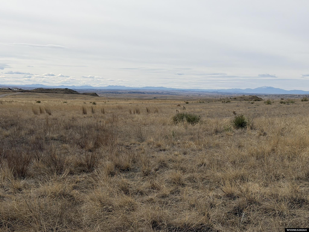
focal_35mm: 48
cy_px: 116
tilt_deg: -3.7
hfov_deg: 39.7
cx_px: 154
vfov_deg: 30.3
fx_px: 428
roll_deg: -1.6
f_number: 1.78
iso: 64
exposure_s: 1/8772
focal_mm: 6.76
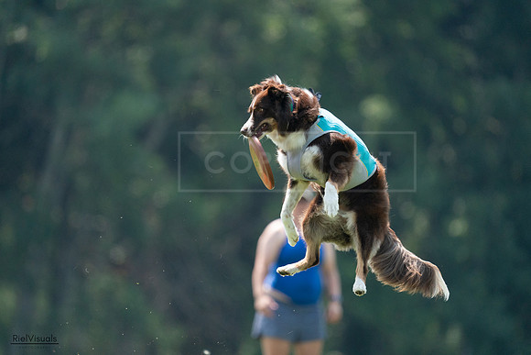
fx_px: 8852
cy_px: 178
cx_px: 266
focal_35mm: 600
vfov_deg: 2.3
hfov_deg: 3.4
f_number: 6.3
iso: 3200
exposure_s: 1/4000
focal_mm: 600
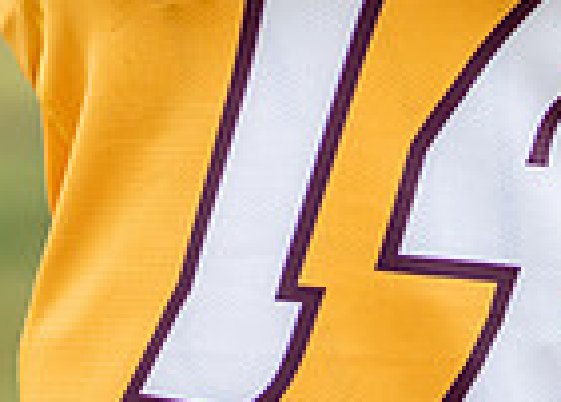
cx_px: 400
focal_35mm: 257
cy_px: -485
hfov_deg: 7.8
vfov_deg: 5.5
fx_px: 4099
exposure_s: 1/1250
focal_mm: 50
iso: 320
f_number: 1.2
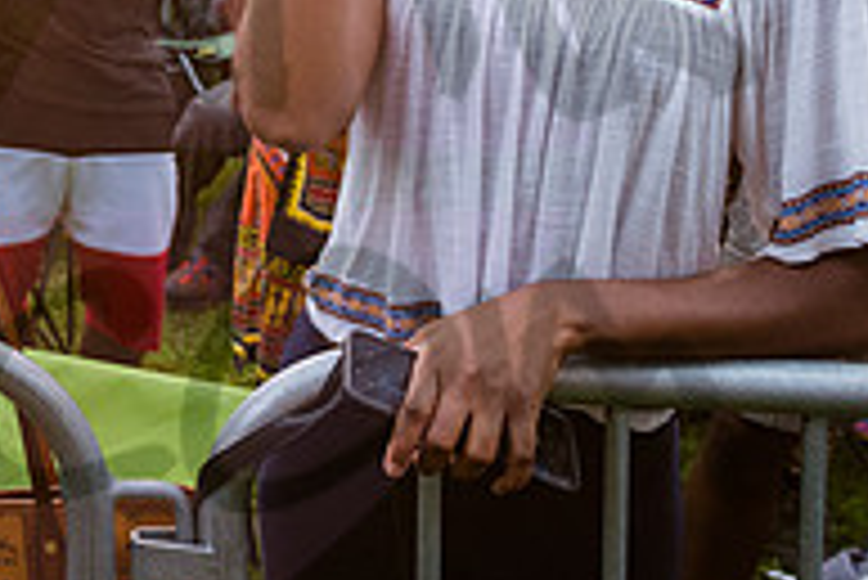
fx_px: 1737
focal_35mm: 72
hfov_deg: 24.8
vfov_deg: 18.1
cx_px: -229
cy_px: -106
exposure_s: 1/200
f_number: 5
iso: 2500
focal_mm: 24
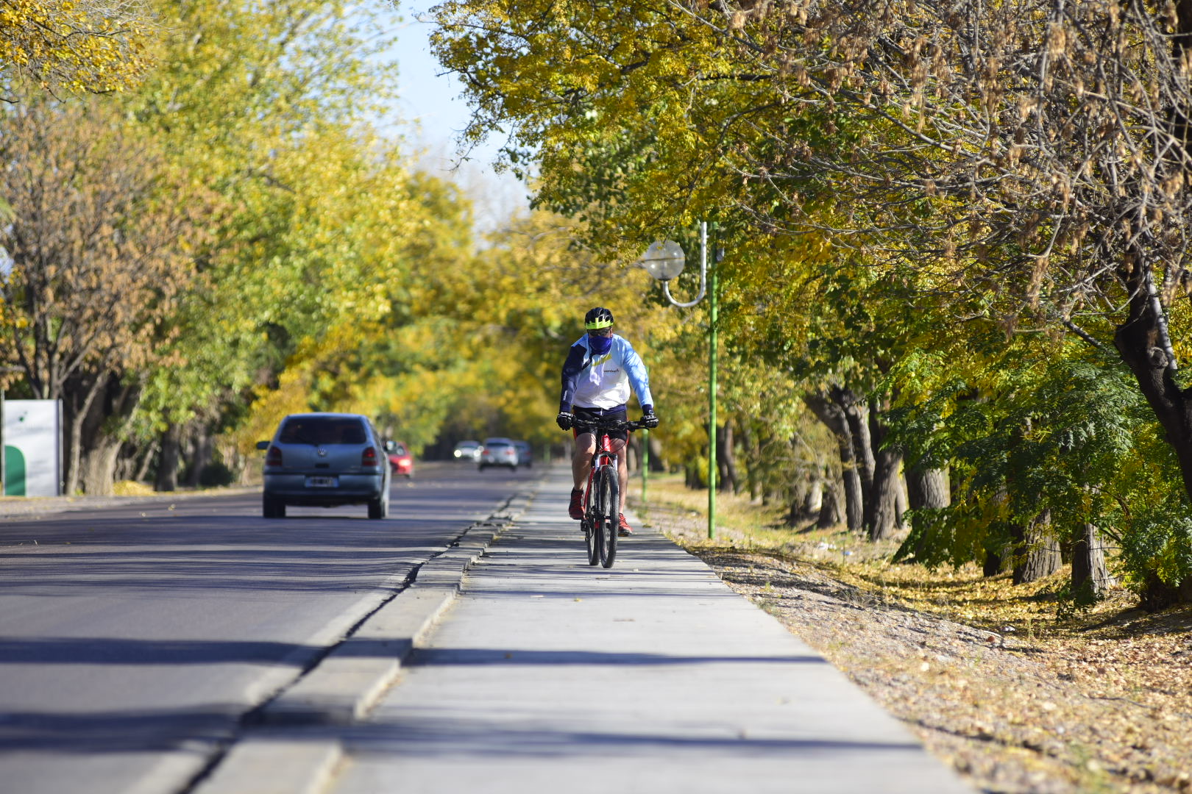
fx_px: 6622
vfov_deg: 6.9
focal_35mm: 200
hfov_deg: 10.3
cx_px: 596
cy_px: 397
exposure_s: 1/500
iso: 100
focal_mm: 200
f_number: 4
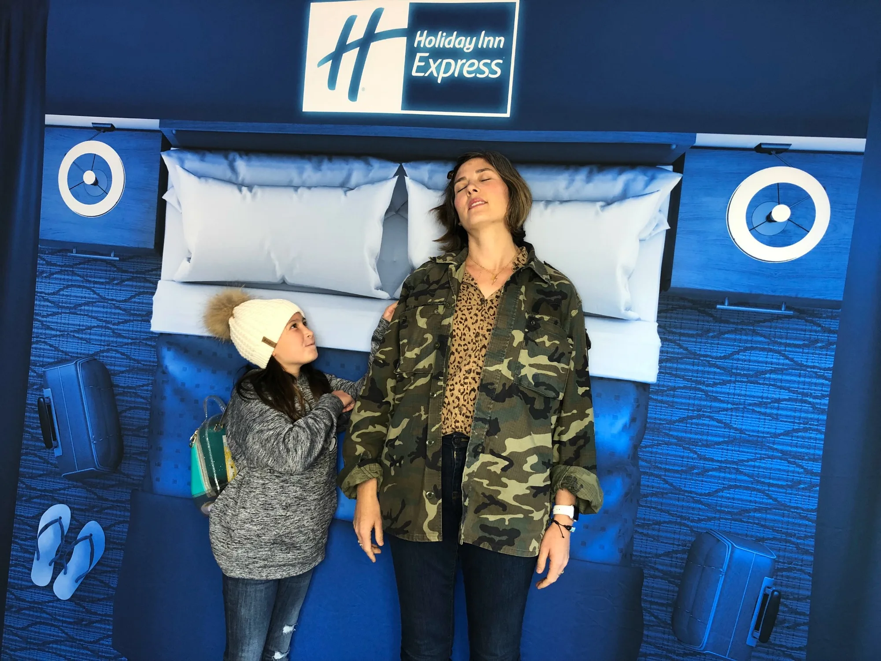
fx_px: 713
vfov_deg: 49.7
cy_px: 330
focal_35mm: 28
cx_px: 440
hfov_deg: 63.4
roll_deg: -2.7
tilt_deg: -3.0
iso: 32
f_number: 1.8
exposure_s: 1/24
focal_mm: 3.99
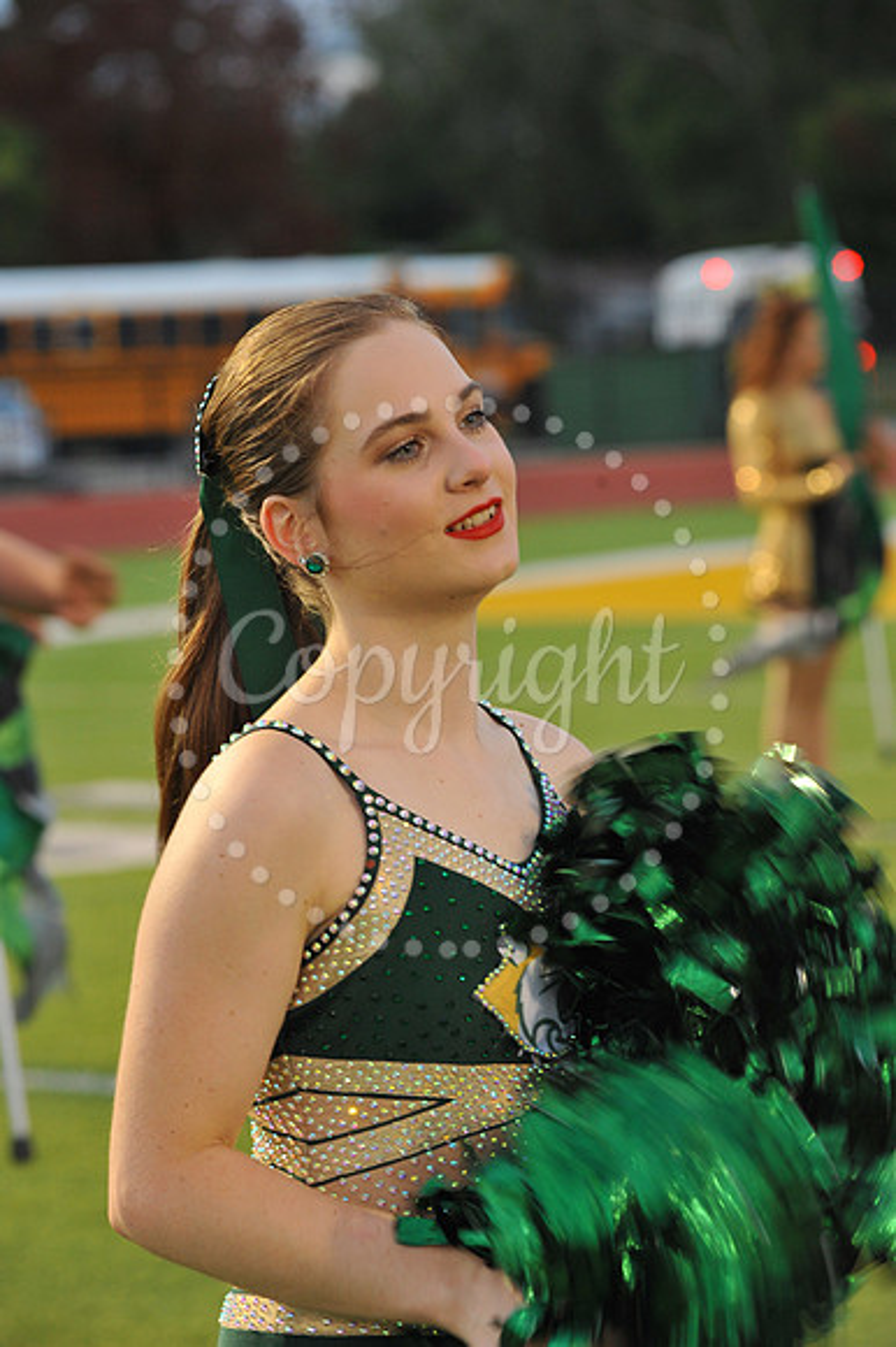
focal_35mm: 120
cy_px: 674
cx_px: 448
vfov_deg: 17.1
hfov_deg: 11.4
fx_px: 4485
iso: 1250
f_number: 6.3
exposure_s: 1/100
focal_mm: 120
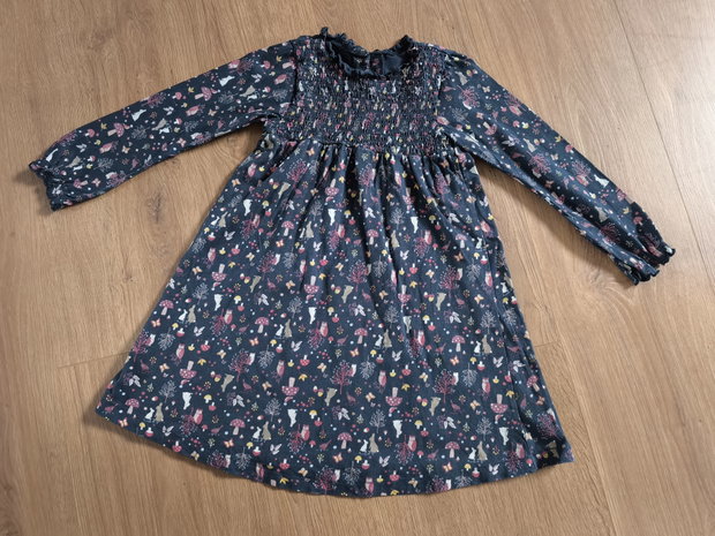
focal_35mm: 23
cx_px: 358
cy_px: 268
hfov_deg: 73.9
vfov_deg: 58.9
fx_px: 475
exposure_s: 1/50
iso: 800
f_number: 1.6
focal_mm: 6.57
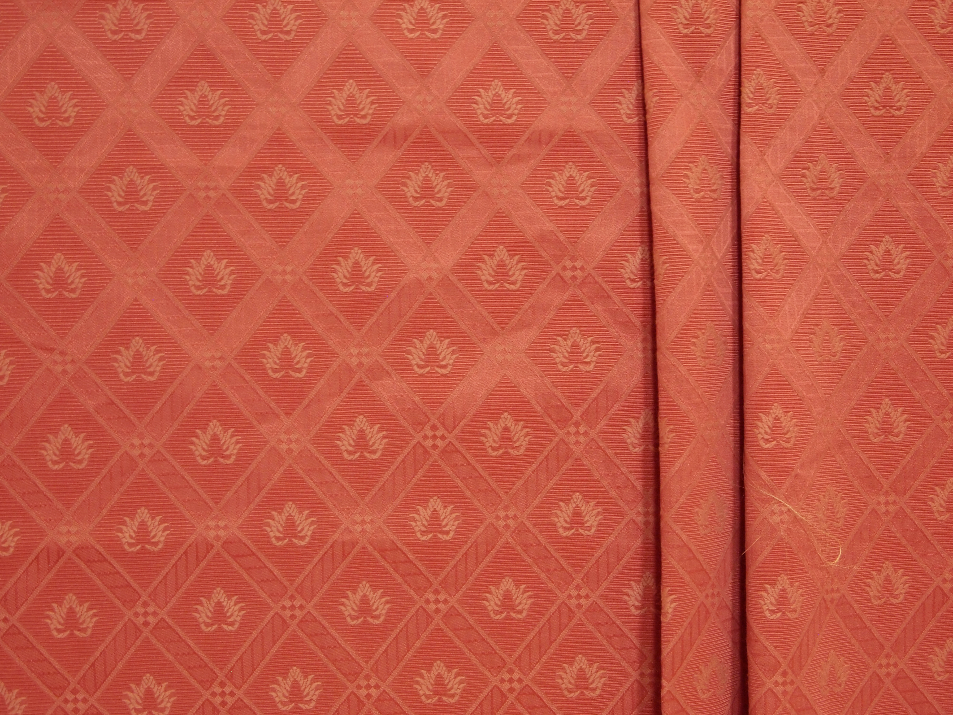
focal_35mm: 54
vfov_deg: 27.0
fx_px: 1487
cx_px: 476
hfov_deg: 35.5
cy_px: 358
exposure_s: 1/15
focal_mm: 27
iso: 800
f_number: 4.6
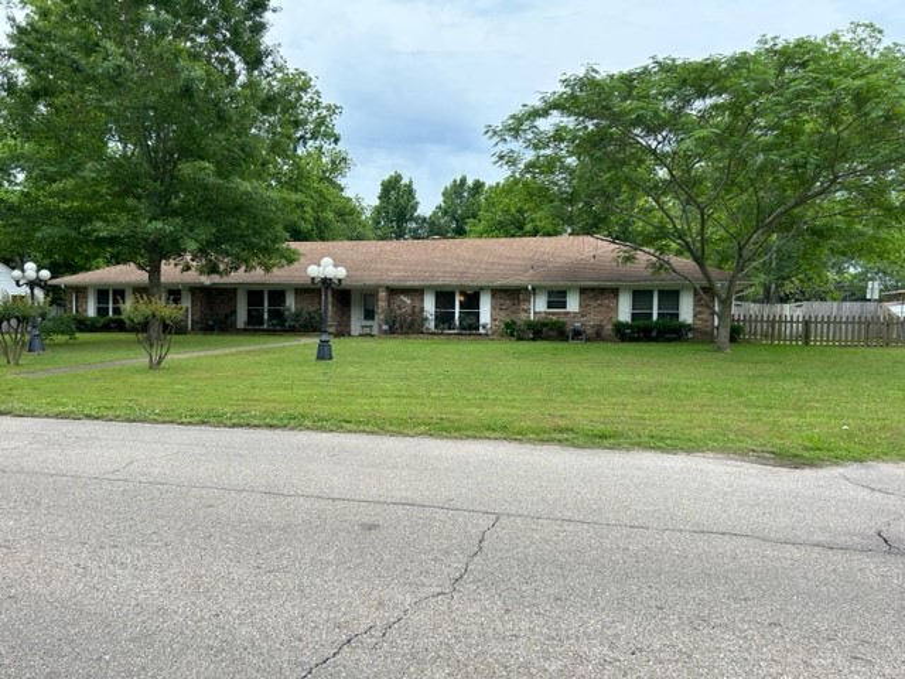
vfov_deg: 53.1
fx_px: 680
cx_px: 452
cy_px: 340
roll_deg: -1.1
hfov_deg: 67.3
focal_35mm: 26
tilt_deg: -1.5
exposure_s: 1/1079
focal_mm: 5.7
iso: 50
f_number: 1.5
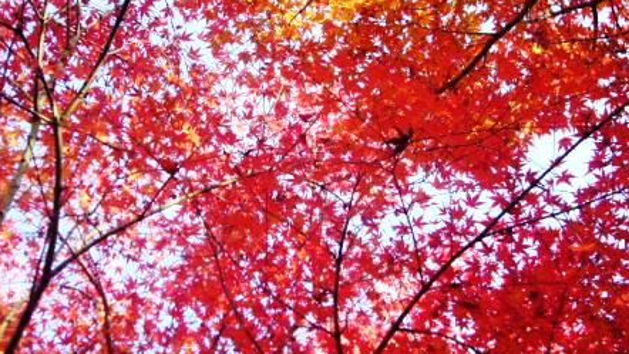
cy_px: 122
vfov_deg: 18.8
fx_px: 1068
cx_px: 316
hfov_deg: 32.8
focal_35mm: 64
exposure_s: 1/80
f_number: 3.3
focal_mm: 6.9
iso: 80
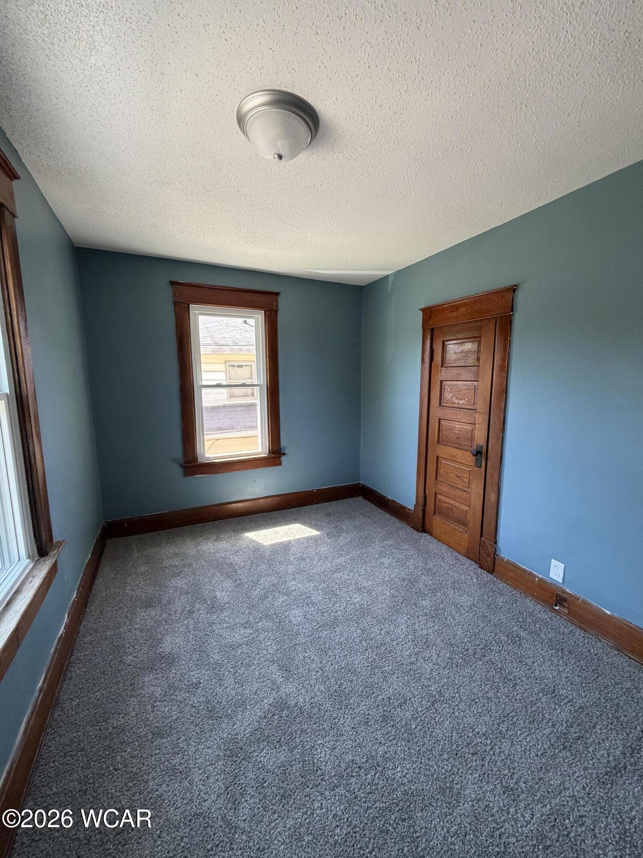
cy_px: 429
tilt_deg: -7.6
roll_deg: +0.2
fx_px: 347
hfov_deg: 85.7
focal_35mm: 14
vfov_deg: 102.1
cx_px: 322
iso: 250
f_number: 2.2
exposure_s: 1/121
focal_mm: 2.22
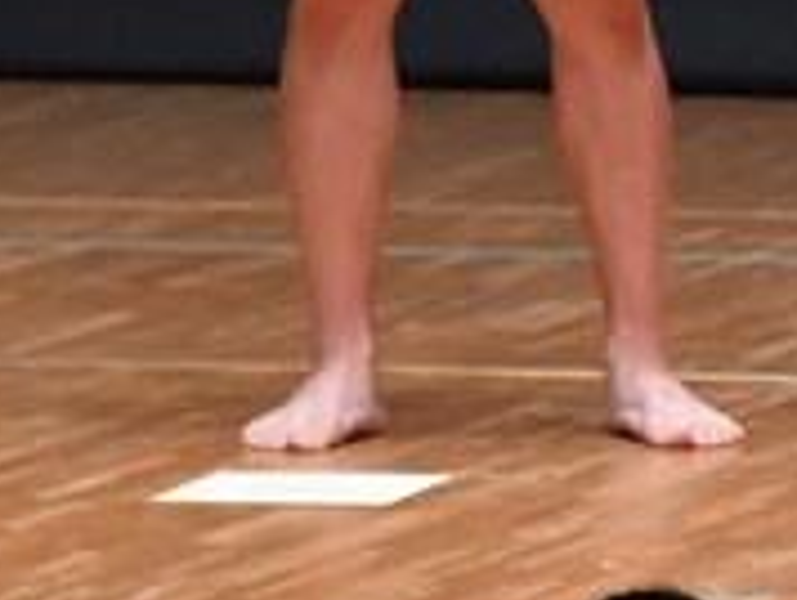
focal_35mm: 1191
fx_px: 27459
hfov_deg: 1.7
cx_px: 1198
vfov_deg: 1.3
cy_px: -479
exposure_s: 1/400
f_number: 5.6
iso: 6400
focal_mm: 190
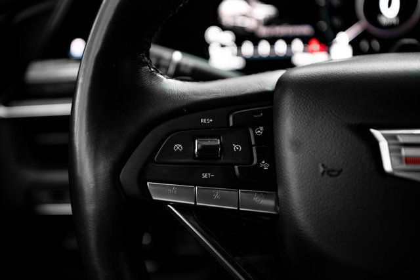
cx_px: 210
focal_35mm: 44
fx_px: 513
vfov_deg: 30.5
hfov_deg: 44.5
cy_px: 140
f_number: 2.8
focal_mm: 44
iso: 1600
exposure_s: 1/200
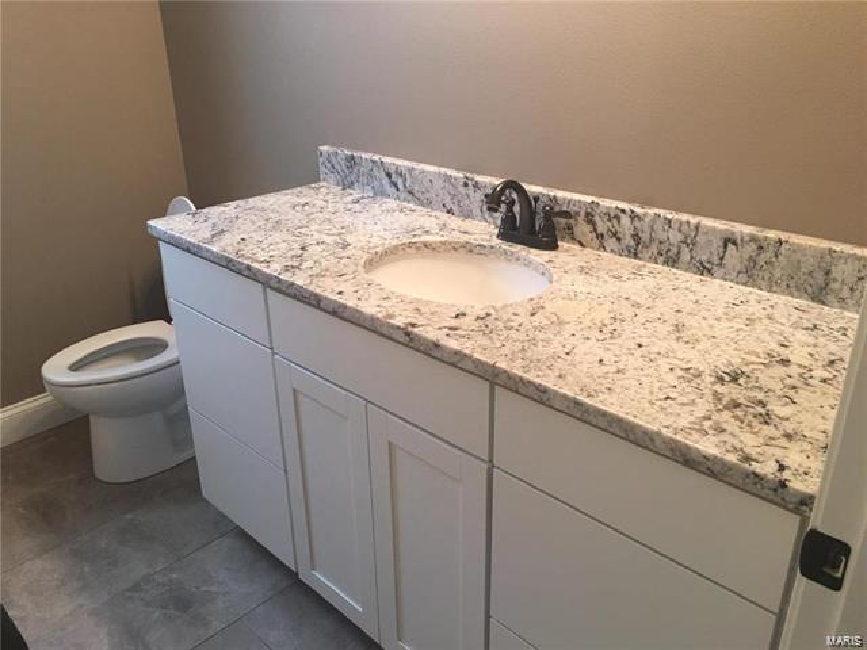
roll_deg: +1.6
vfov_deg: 48.2
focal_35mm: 29
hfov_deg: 61.7
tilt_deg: -23.9
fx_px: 726
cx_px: 434
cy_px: 325
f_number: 2.2
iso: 50
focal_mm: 4.15
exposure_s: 1/15
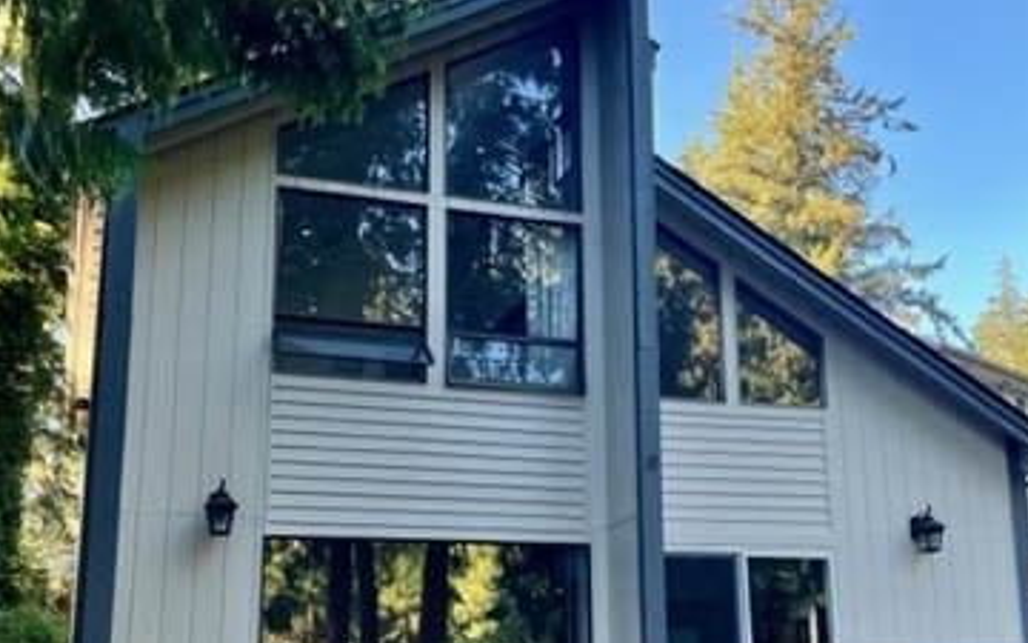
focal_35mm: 49
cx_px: 591
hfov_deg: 40.9
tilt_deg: +15.6
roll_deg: +1.5
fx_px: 1373
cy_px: 406
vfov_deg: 26.3
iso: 40
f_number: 1.6
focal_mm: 5.1
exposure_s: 1/178
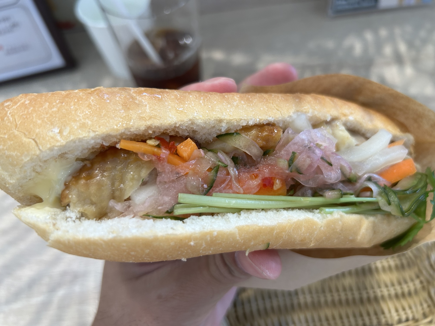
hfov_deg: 67.3
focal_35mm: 26
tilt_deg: -57.8
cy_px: 163
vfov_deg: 53.1
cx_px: 218
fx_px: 327
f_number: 1.5
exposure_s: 1/100
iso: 100
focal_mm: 5.7
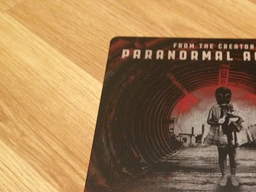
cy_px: 183
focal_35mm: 67
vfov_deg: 21.3
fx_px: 496
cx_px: 225
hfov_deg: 28.0
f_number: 2.4
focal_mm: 4.28
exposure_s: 1/20
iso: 250
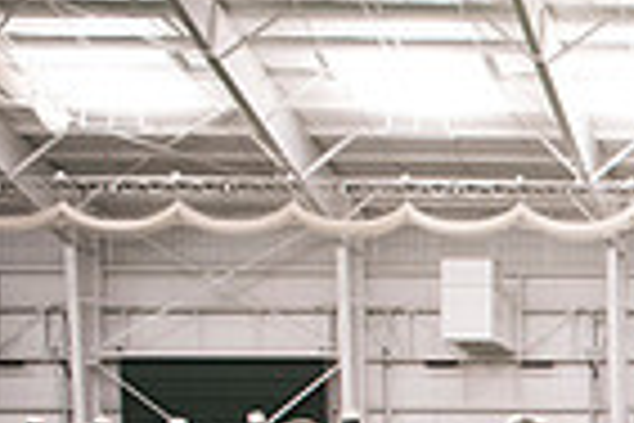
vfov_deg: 13.2
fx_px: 1743
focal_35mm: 99
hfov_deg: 16.7
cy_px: 592
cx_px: 1178
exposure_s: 1/200
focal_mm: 24
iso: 3200
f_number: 3.2
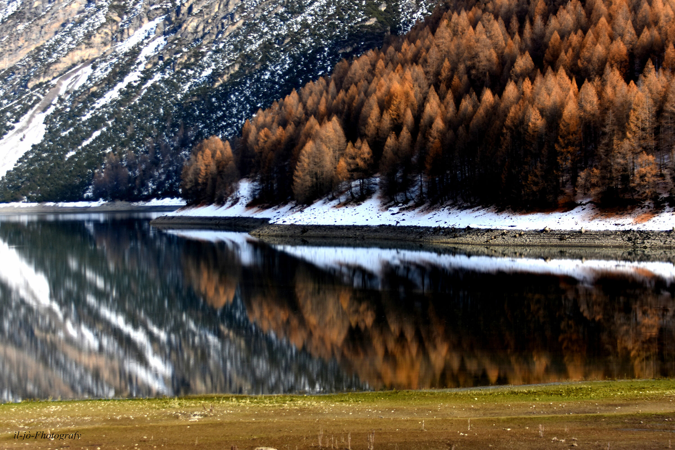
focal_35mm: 57
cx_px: 338
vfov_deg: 23.8
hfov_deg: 35.1
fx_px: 1069
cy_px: 225
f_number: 4.2
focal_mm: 38
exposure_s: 1/320
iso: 280
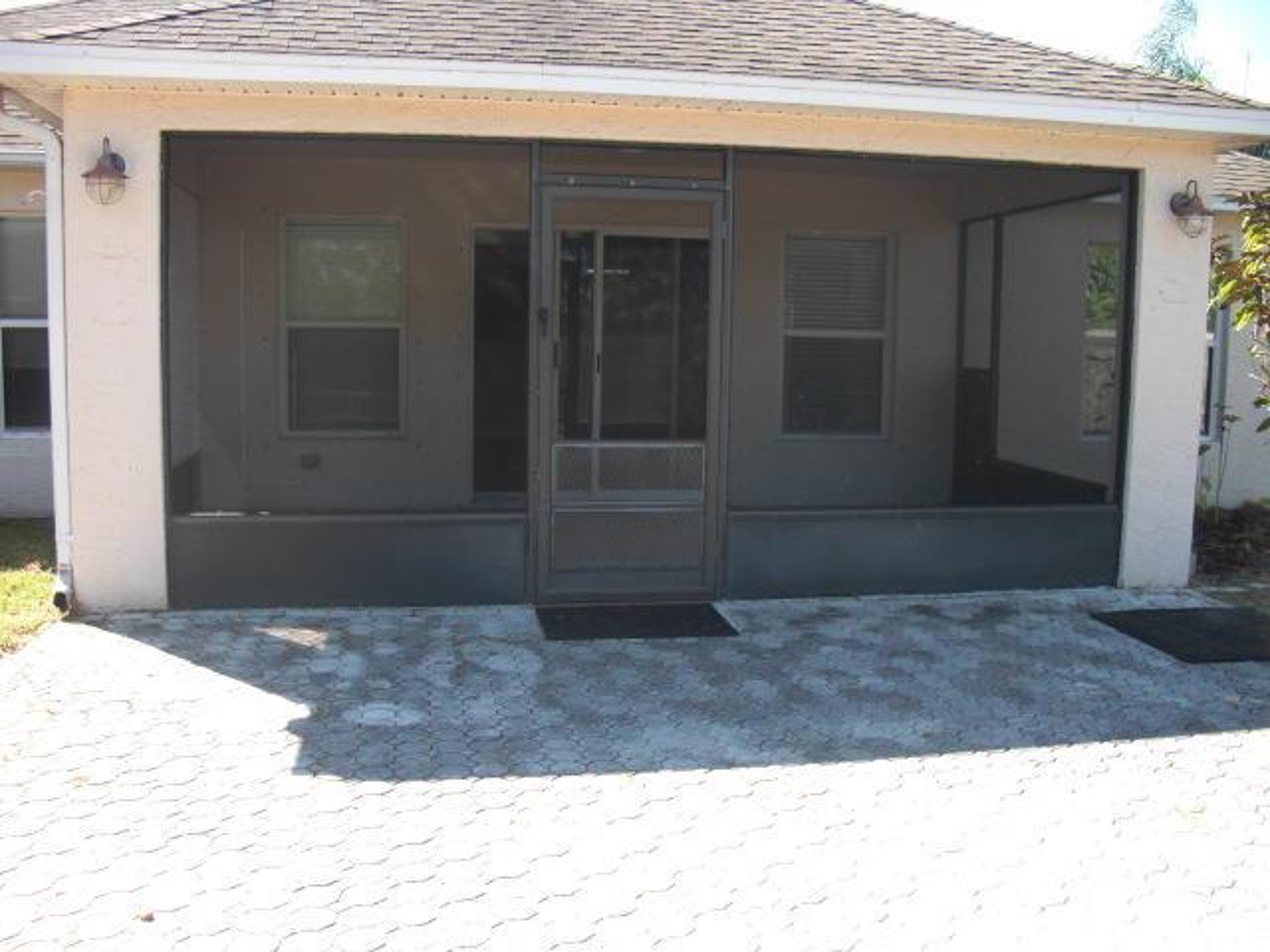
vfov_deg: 39.7
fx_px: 1321
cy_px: 476
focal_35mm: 36
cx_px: 635
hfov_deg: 51.4
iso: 50
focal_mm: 6.3
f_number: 2.8
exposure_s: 1/200
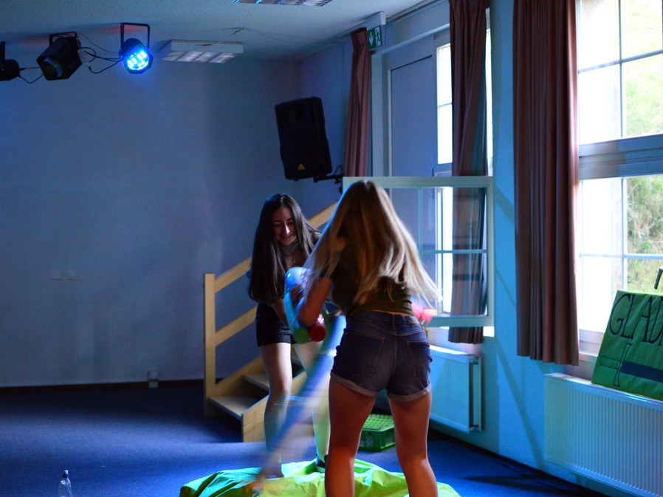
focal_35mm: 58
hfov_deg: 33.4
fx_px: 1102
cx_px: 289
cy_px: 250
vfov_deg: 25.4
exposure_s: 1/100
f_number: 1.8
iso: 1600
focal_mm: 35
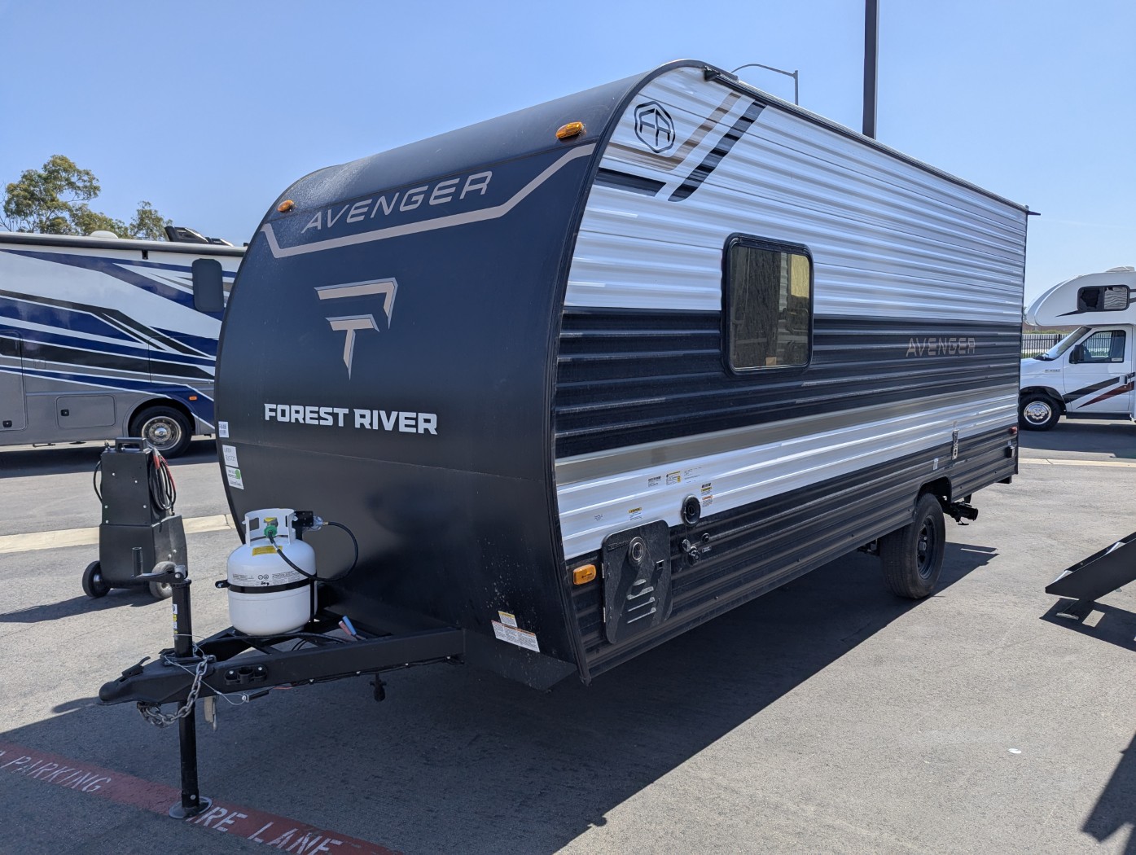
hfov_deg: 71.5
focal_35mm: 24
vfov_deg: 56.9
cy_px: 428
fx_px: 789
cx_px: 568
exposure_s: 1/2513
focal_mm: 6.81
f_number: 1.85
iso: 47
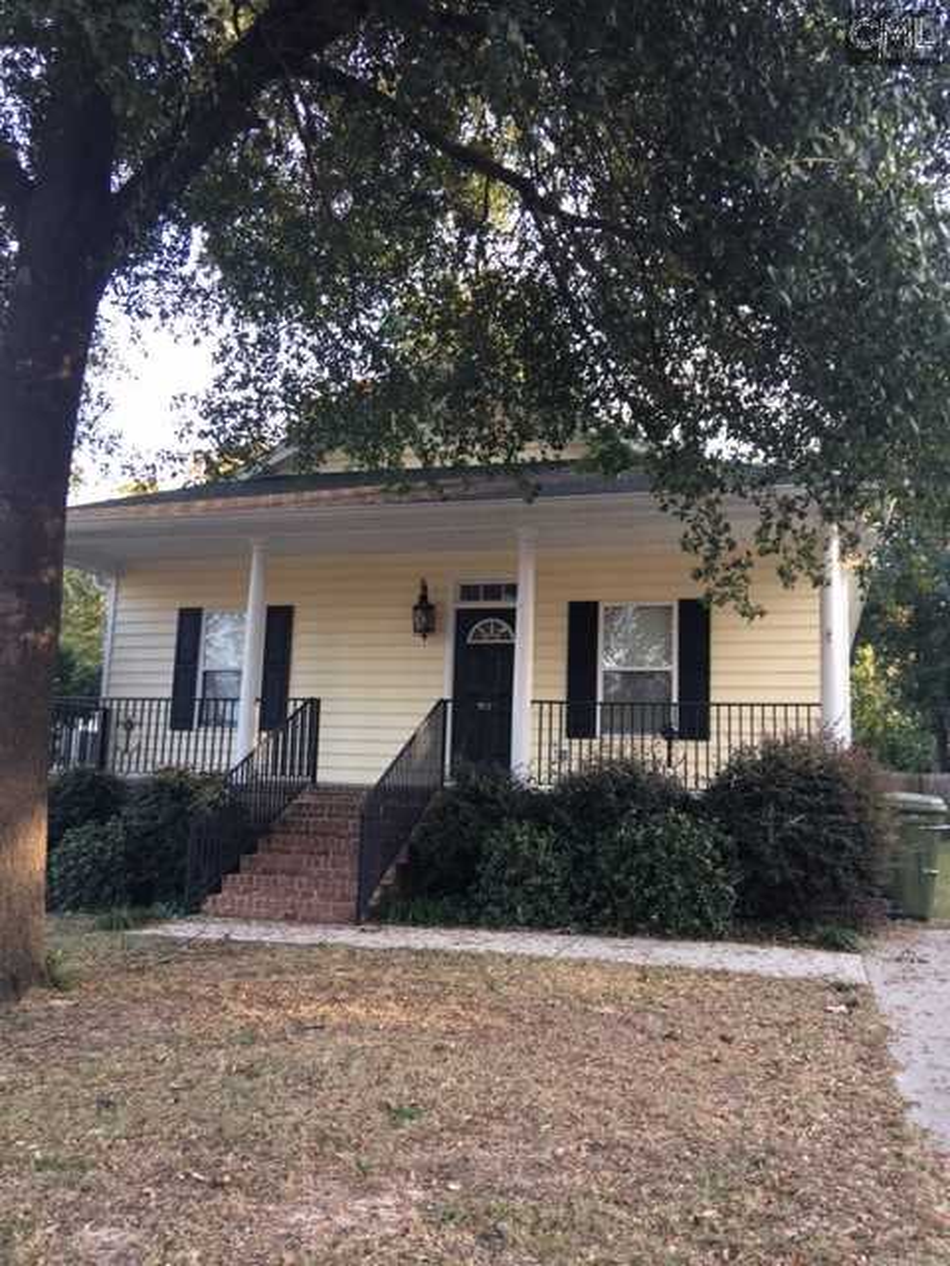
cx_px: 475
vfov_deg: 61.7
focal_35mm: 29
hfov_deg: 48.2
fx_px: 1061
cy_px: 633
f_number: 2.2
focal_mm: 4.15
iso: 25
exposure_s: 1/60
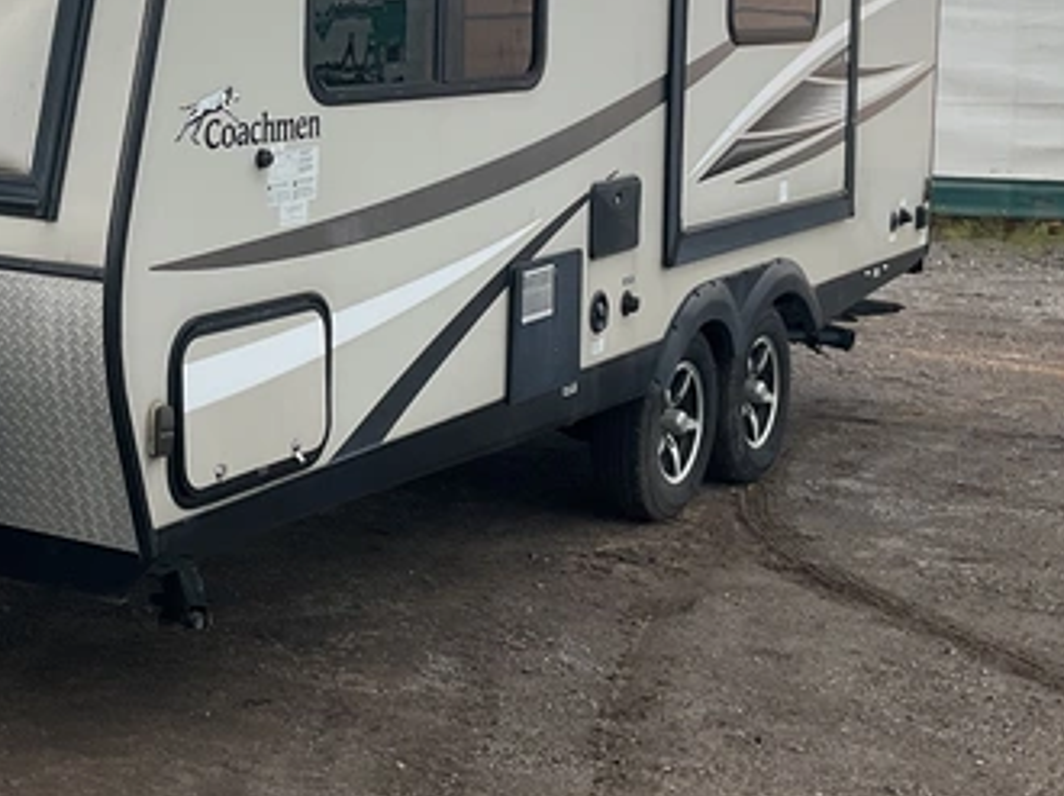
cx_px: 126
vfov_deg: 21.8
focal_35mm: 66
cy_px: 121
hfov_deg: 28.4
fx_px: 2027
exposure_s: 1/216
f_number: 1.8
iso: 20
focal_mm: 3
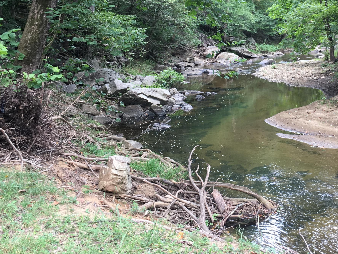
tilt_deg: -3.4
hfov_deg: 38.0
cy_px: 60
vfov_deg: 29.2
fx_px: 478
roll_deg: +0.6
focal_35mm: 49
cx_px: 252
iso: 25
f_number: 2.2
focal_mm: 4.15
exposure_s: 1/60
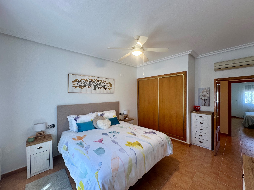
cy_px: 95
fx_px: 103
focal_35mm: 14
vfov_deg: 85.7
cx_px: 127
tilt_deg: +0.2
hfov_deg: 102.1
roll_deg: +0.1
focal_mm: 2.22
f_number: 2.2
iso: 80
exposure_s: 1/100
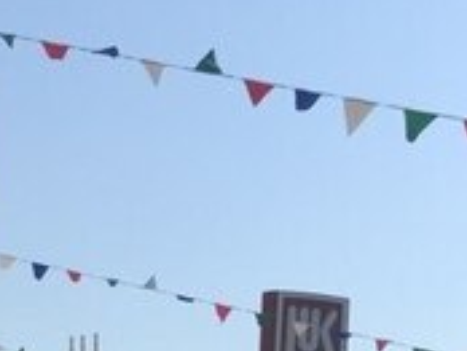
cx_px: -301
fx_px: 1486
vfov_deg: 12.3
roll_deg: -3.2
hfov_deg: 15.9
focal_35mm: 110
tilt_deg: -1.8
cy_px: 650
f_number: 2.2
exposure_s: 1/3597
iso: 32
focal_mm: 4.15
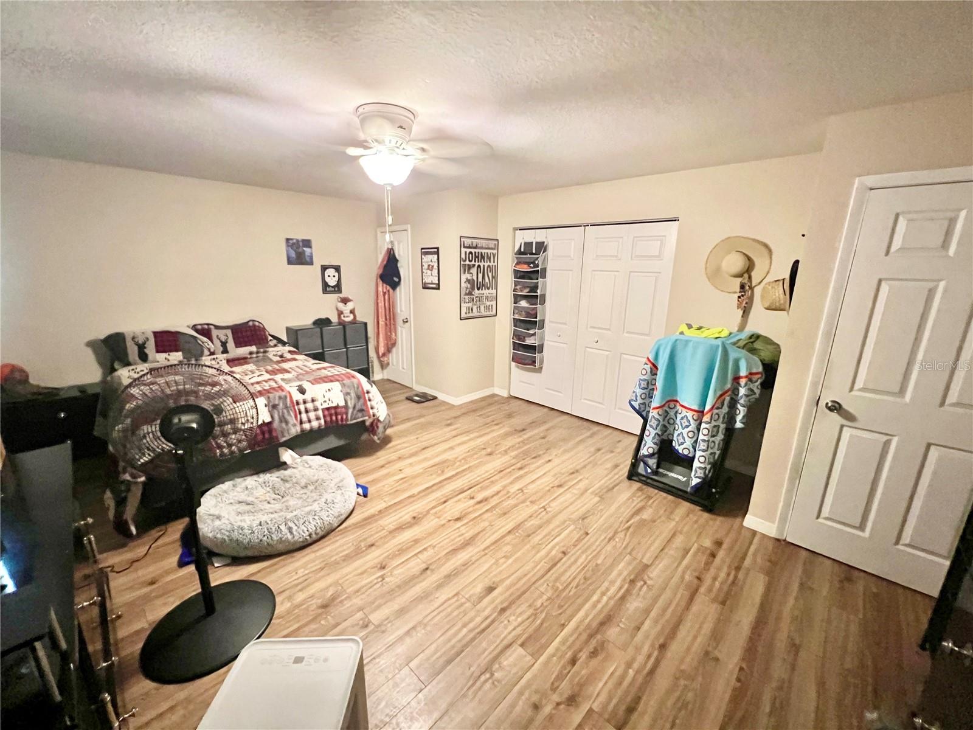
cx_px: 486
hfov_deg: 106.2
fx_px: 365
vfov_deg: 89.9
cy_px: 365
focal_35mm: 13
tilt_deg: -14.4
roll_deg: -0.7
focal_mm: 1.57
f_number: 1.8
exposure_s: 1/40
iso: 1000
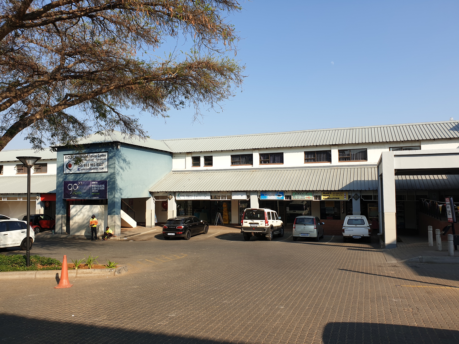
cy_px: 172
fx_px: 345
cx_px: 230
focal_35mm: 26
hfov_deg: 67.3
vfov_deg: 53.1
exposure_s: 1/994
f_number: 2.4
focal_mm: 4.3
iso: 50
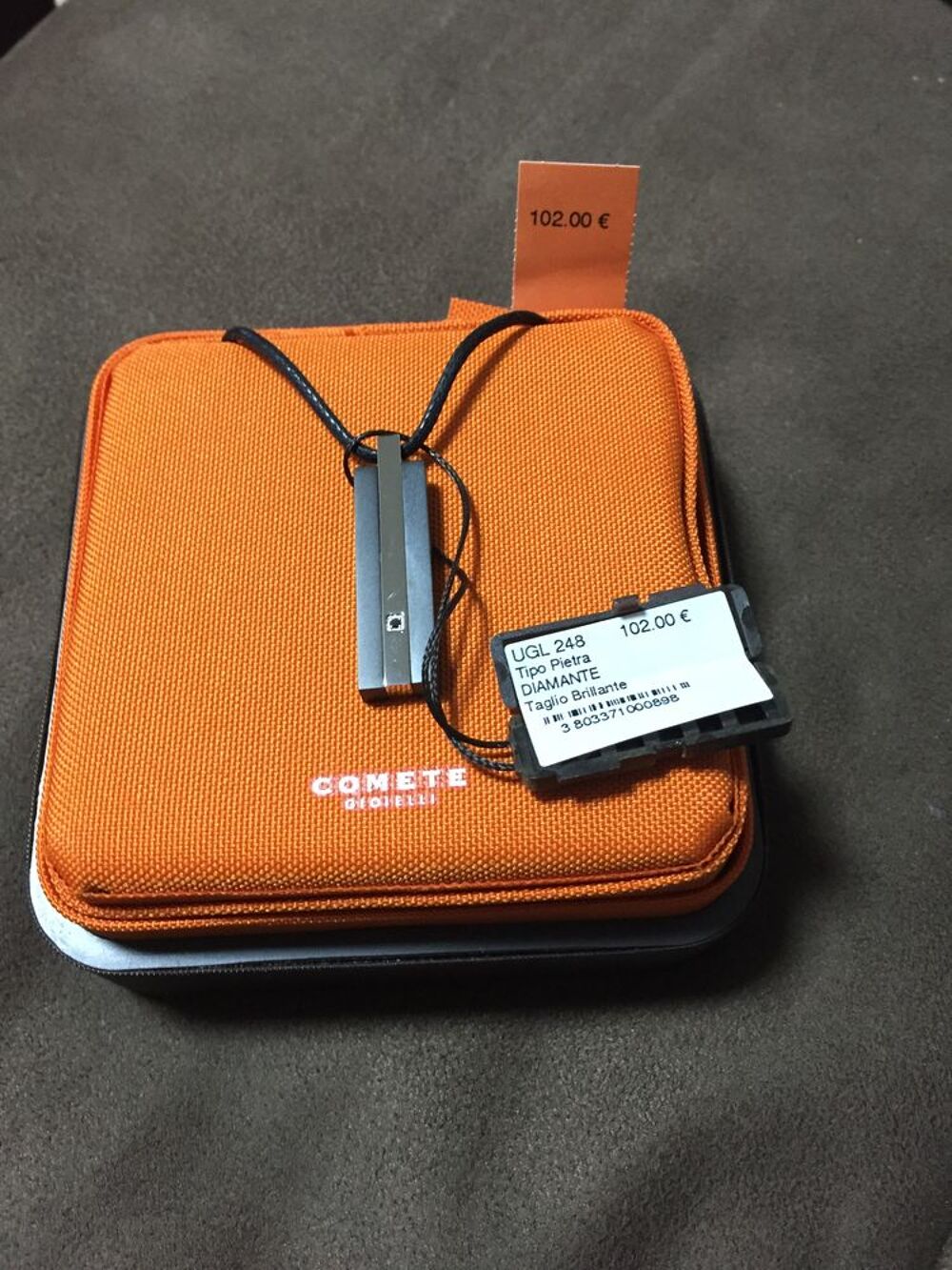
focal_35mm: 29
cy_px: 635
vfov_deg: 61.7
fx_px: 1063
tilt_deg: -59.9
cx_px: 476
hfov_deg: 48.2
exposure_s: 1/20
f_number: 2.2
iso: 250
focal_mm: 4.15
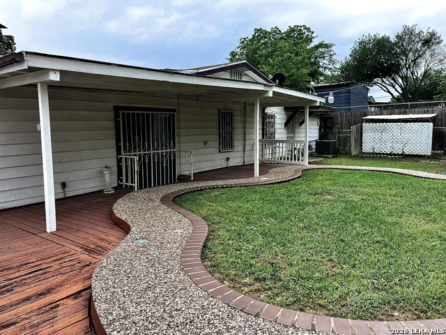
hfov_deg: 67.3
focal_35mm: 26
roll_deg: +0.1
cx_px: 223
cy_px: 168
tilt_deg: -6.9
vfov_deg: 53.1
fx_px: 335
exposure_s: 1/2179
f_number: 1.6
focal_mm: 5.1
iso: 50
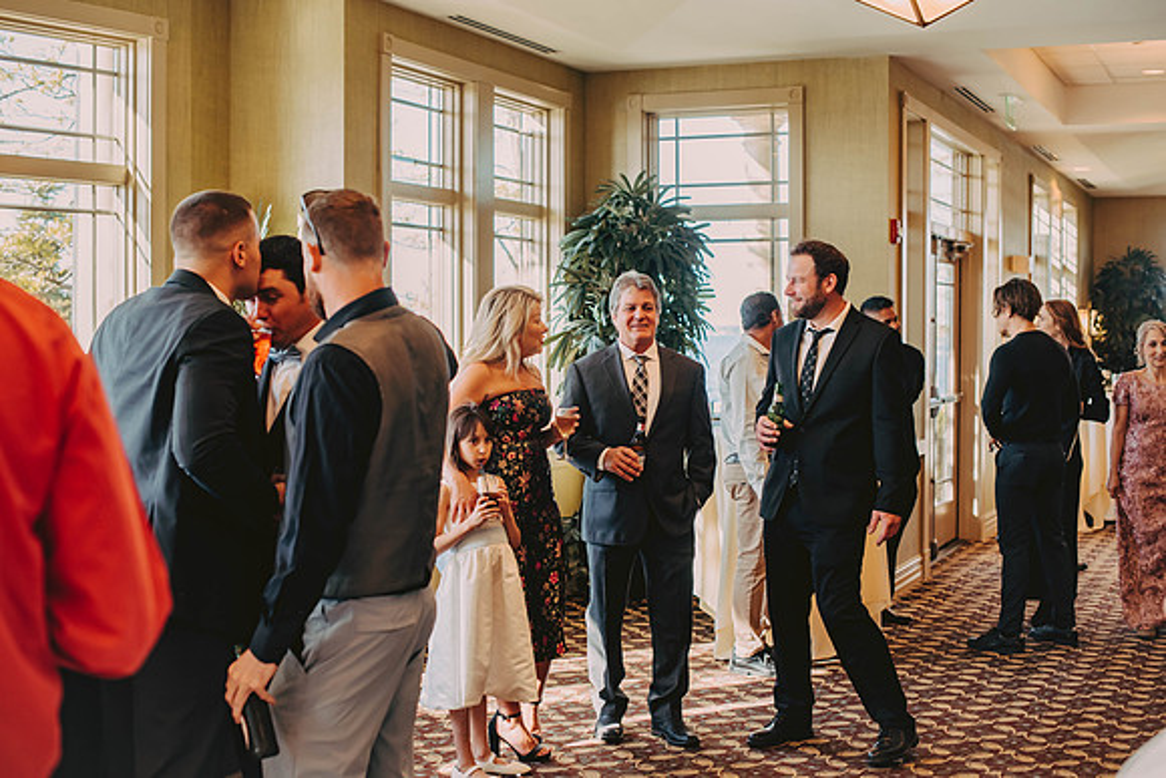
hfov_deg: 39.6
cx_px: 583
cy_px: 389
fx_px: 1620
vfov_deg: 27.0
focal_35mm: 50
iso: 320
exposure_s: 1/320
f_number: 2.8
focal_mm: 50
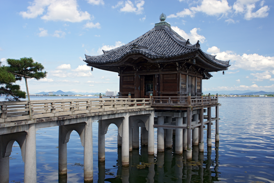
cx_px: 137
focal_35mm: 30
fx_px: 228
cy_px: 92
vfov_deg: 43.6
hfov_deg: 61.9
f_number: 8
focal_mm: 20
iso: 200
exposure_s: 1/125
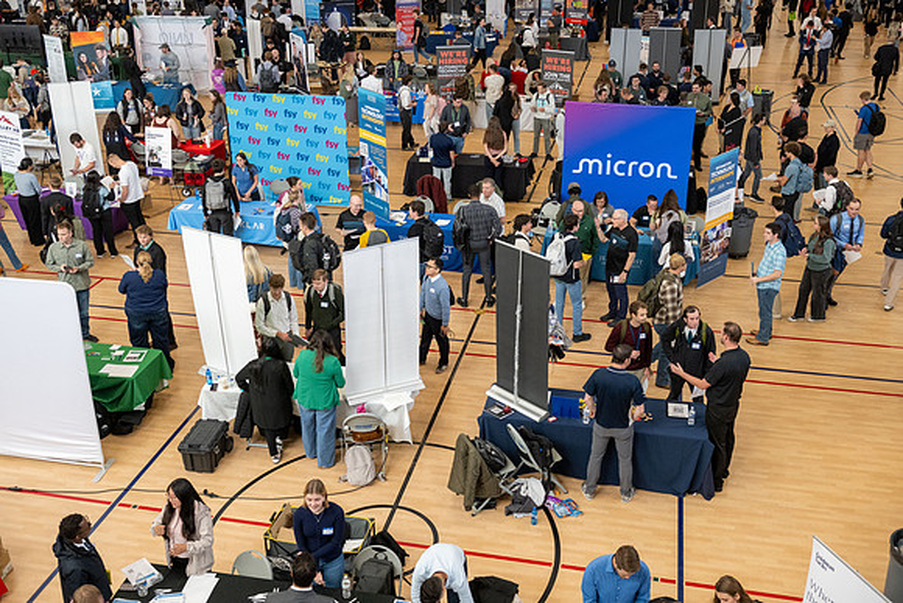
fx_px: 953
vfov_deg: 35.1
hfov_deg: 50.7
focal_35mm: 38
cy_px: 302
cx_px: 452
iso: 2500
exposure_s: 1/250
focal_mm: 38
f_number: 4.5
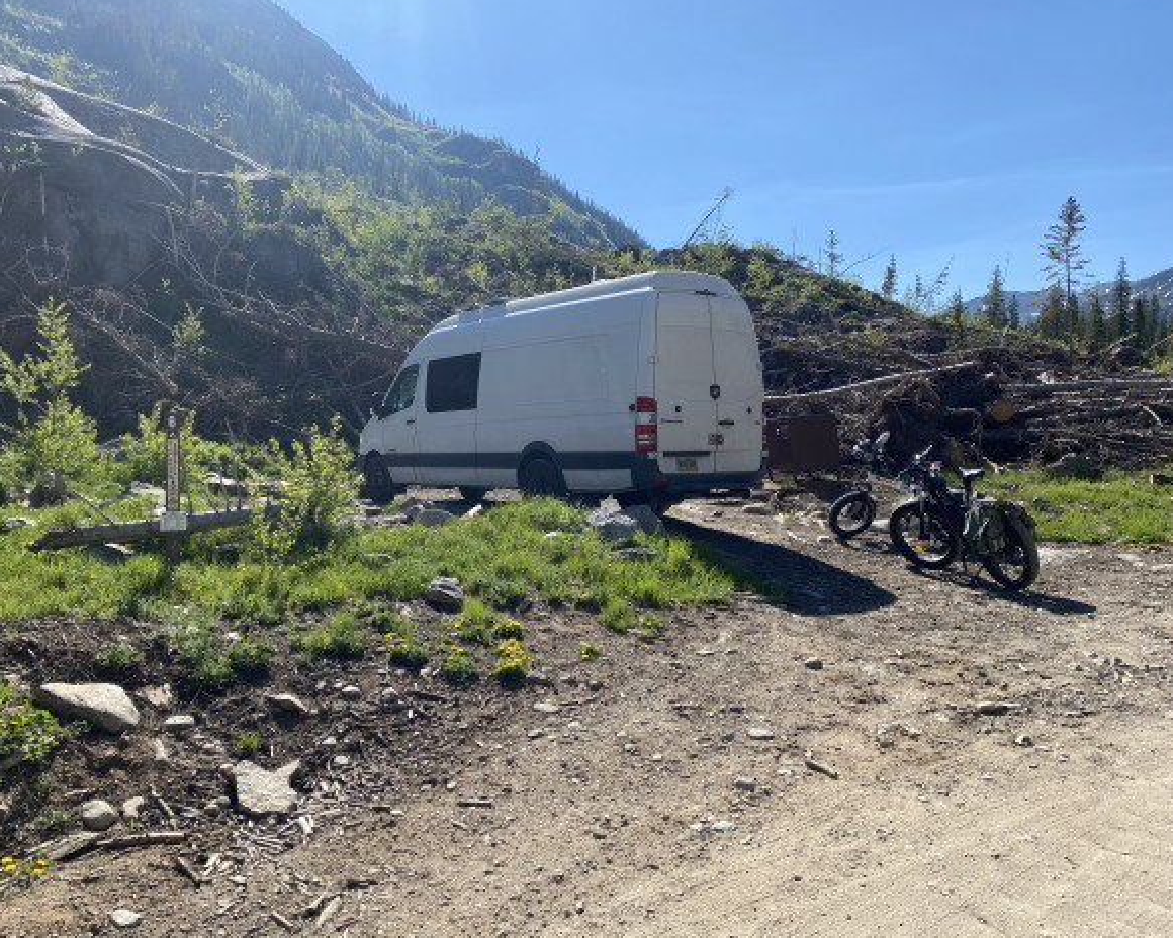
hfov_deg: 62.2
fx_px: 972
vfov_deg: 51.5
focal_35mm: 28
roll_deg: -1.3
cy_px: 463
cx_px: 548
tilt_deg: -0.3
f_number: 1.8
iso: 32
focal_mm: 4.25
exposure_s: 1/2625
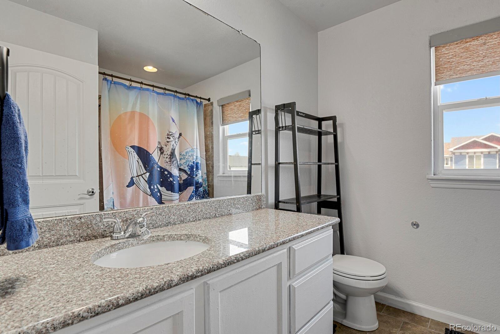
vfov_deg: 70.4
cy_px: 167
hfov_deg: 93.3
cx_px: 250
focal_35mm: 17
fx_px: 236
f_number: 8
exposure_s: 1.6
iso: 250
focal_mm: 17
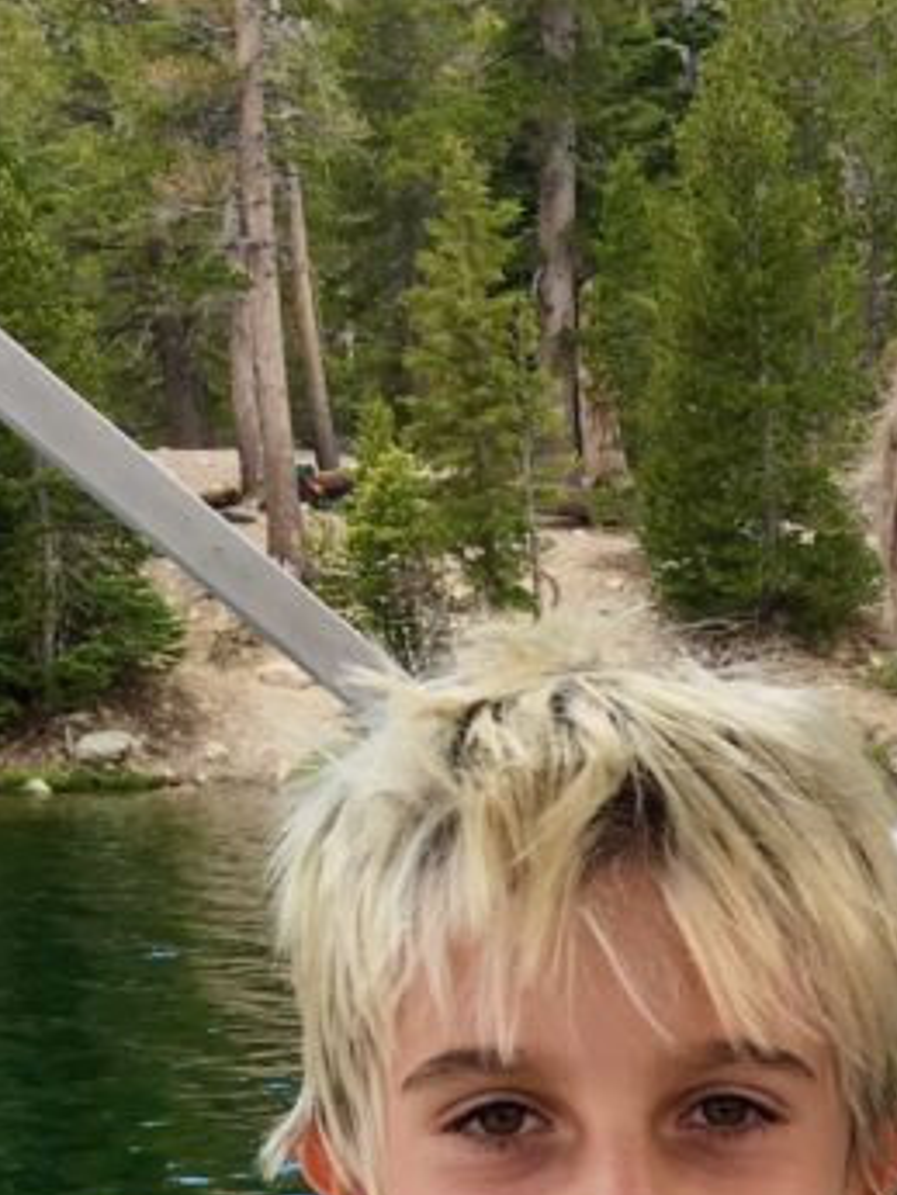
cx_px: 1205
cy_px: 1631
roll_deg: -0.4
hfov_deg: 16.2
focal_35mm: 86
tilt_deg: -18.3
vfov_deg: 20.4
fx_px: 2970
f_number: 2.2
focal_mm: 4.15
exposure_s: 1/322
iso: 25
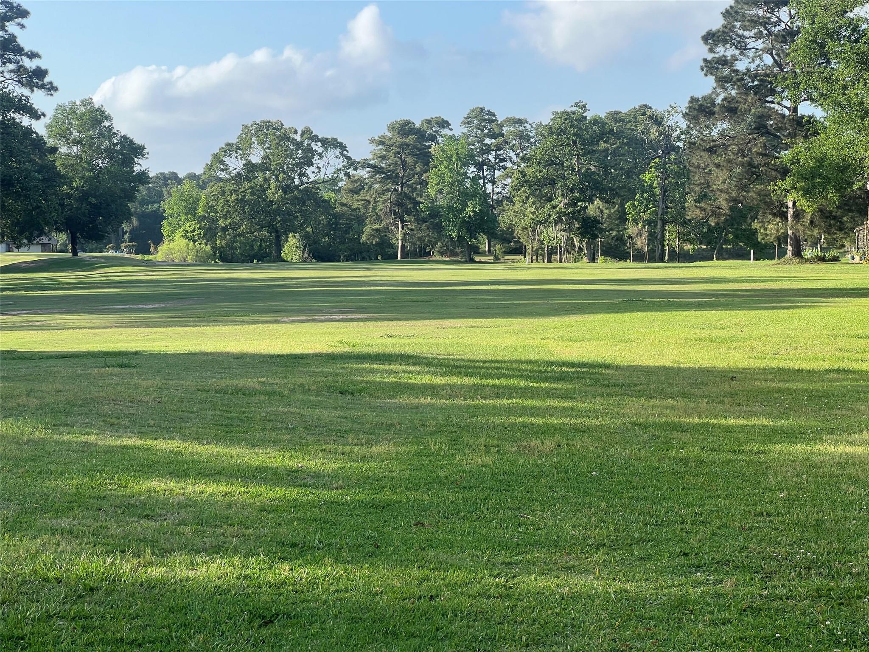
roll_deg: +1.7
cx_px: 434
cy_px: 326
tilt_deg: -1.2
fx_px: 1933
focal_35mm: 77
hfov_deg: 25.3
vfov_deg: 19.1
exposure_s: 1/173
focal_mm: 9
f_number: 2.8
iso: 25
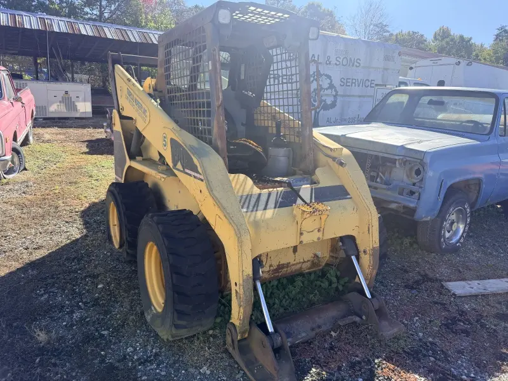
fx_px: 352
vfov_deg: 56.8
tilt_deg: -11.8
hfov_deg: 71.6
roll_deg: -1.2
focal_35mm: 24
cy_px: 190
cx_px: 254
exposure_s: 1/2370
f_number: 1.78
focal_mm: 6.76
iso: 100
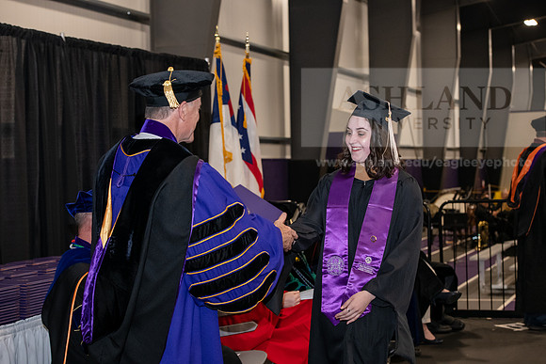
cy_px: 182
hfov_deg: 28.8
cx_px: 273
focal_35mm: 70
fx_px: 1062
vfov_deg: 19.5
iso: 2500
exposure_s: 1/200
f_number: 5.6
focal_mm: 70
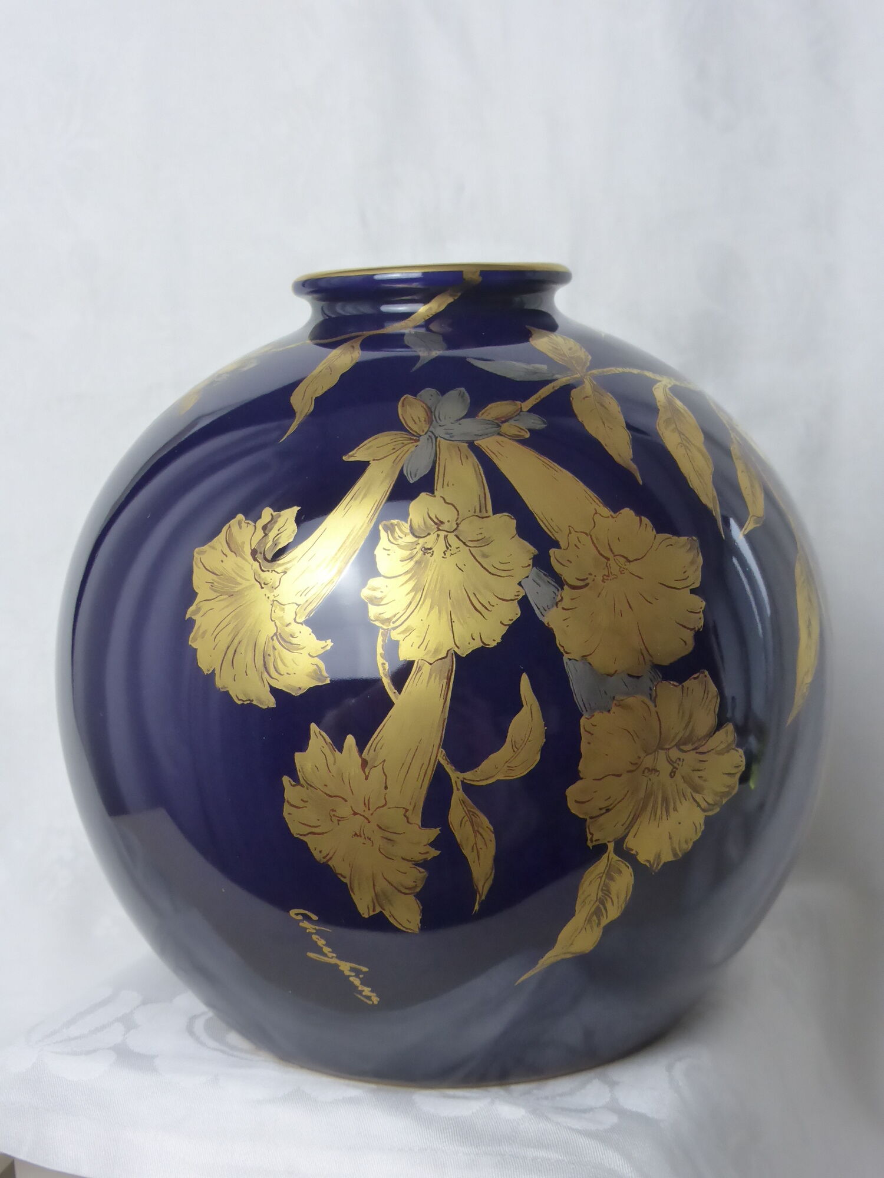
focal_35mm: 47
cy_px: 589
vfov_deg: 40.4
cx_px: 442
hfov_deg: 30.9
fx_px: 1600
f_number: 4.2
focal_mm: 8.5
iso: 500
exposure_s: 1/60
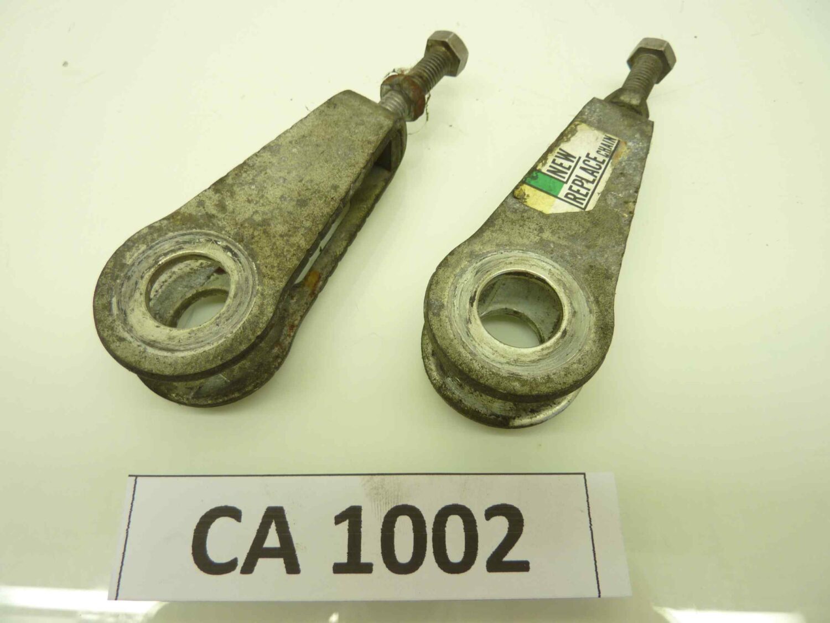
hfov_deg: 69.4
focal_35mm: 25
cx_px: 415
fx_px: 599
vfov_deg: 54.9
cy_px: 312
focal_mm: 4.1
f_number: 3.3
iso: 80
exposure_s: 1/25
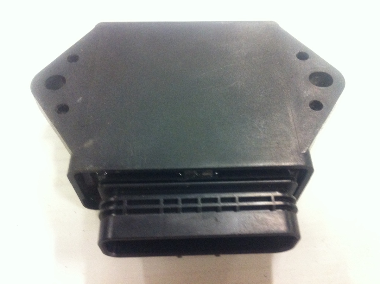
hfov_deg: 52.7
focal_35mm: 35
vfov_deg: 40.6
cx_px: 190
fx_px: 384
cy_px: 142
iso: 400
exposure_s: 1/15
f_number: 2.8
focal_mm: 3.85
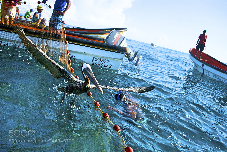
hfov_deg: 67.3
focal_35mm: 27
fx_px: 170
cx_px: 114
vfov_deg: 48.0
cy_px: 76
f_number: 3.5
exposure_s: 1/4000
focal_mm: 18
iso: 400
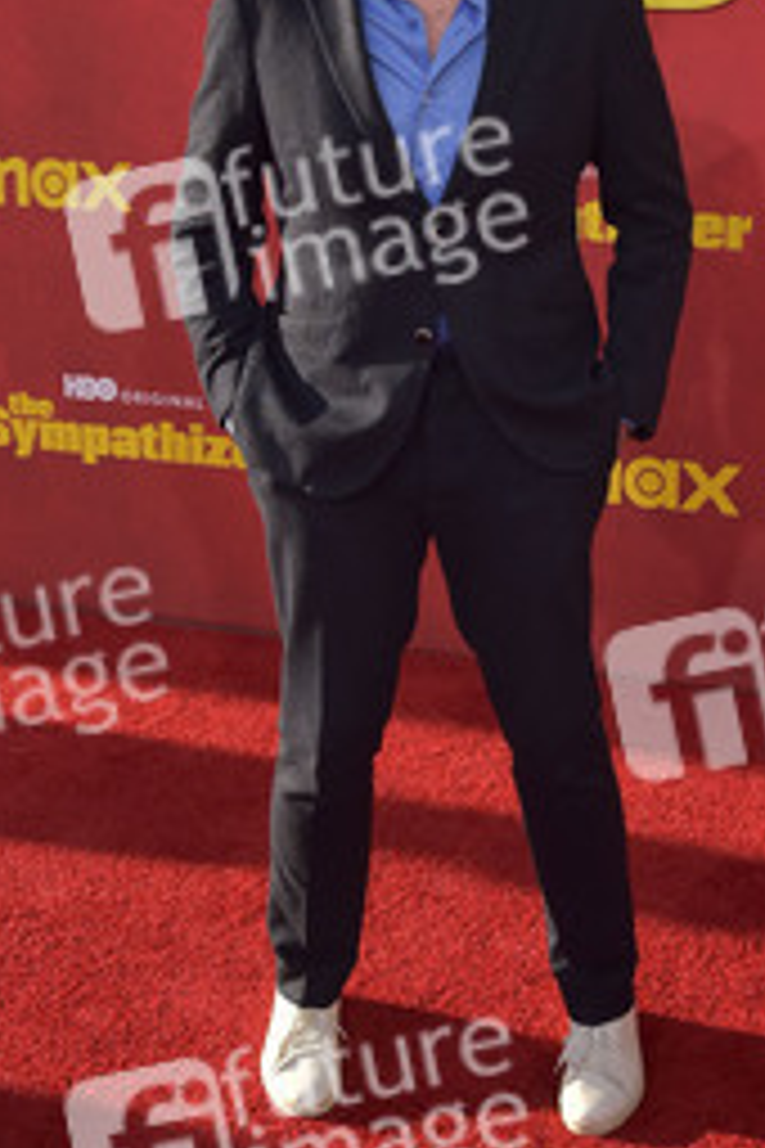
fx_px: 1753
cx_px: 430
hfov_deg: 24.6
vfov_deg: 36.1
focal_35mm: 55
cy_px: 450
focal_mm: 35
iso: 800
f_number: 6.3
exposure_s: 1/1600
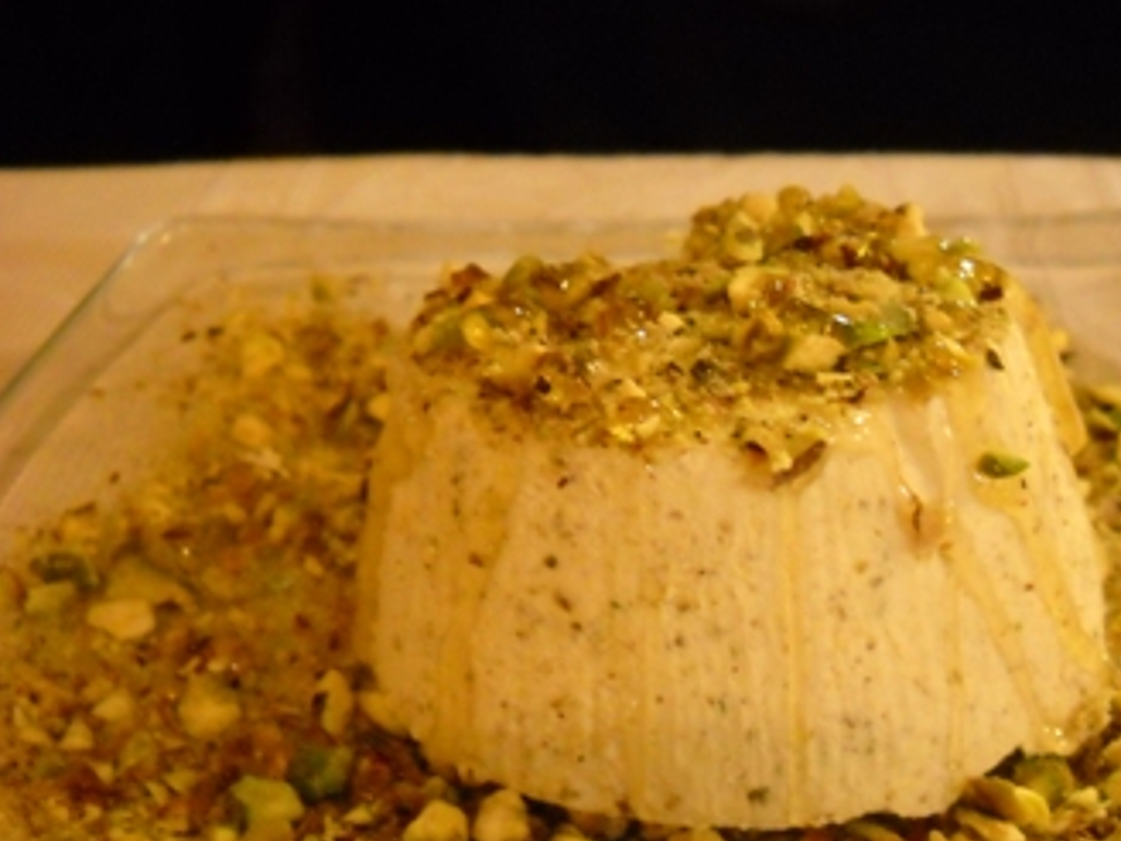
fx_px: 1813
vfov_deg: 26.0
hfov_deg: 34.1
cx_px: 742
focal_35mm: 56
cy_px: 526
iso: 800
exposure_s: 1/6
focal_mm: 6.72
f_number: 3.1
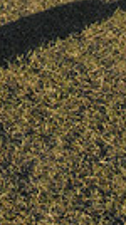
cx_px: -150
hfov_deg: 5.1
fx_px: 1383
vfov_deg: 9.1
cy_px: -104
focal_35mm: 232
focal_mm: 34
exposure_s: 1/800
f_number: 14
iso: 1600
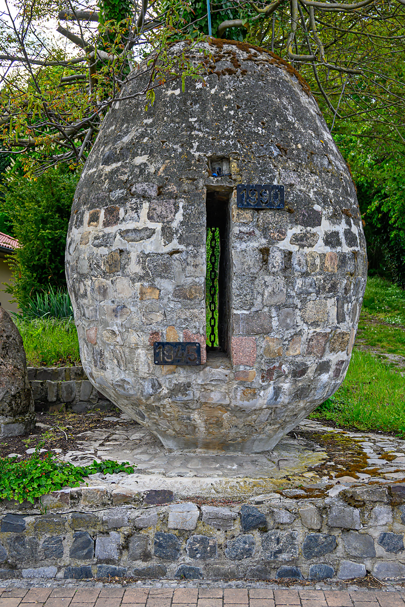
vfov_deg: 49.5
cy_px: 304
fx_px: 658
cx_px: 202
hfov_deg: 34.2
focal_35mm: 39
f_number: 5.6
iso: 200
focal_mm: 26
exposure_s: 1/400
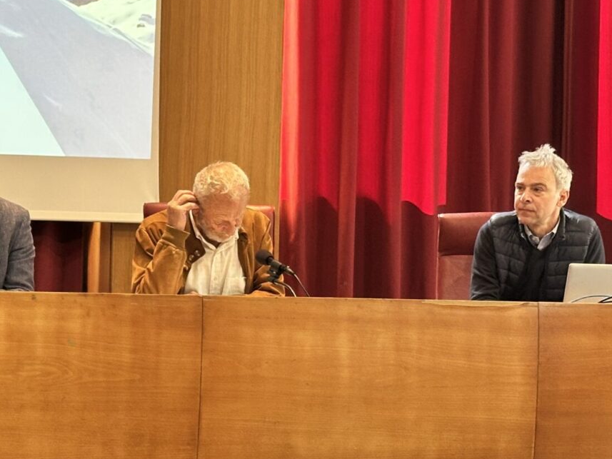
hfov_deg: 17.3
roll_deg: -1.1
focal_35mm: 112
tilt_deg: +0.6
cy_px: 182
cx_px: 62
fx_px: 1980
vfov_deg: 13.2
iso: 125
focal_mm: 6.86
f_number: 1.78
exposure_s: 1/50
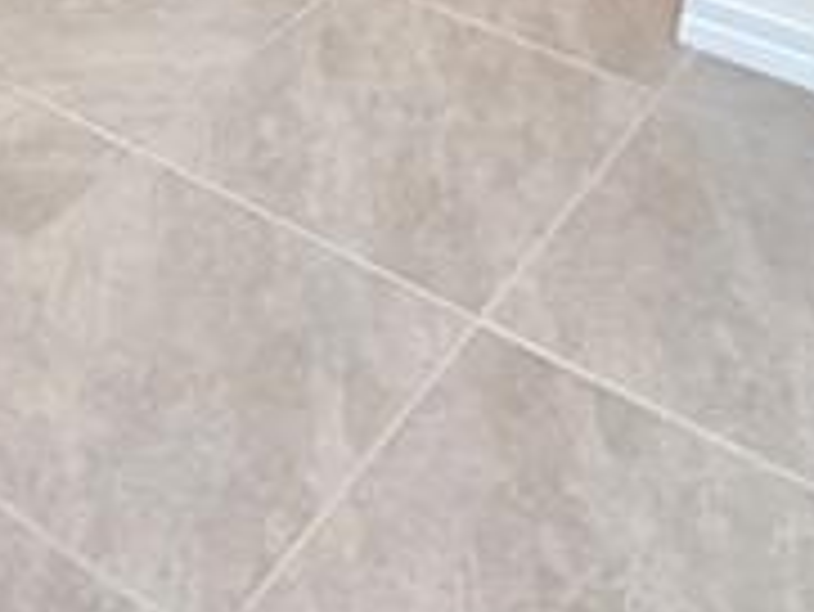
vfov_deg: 14.5
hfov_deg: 24.5
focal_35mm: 79
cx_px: 229
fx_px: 1859
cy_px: -706
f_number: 2.2
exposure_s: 1/120
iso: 200
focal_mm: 2.22
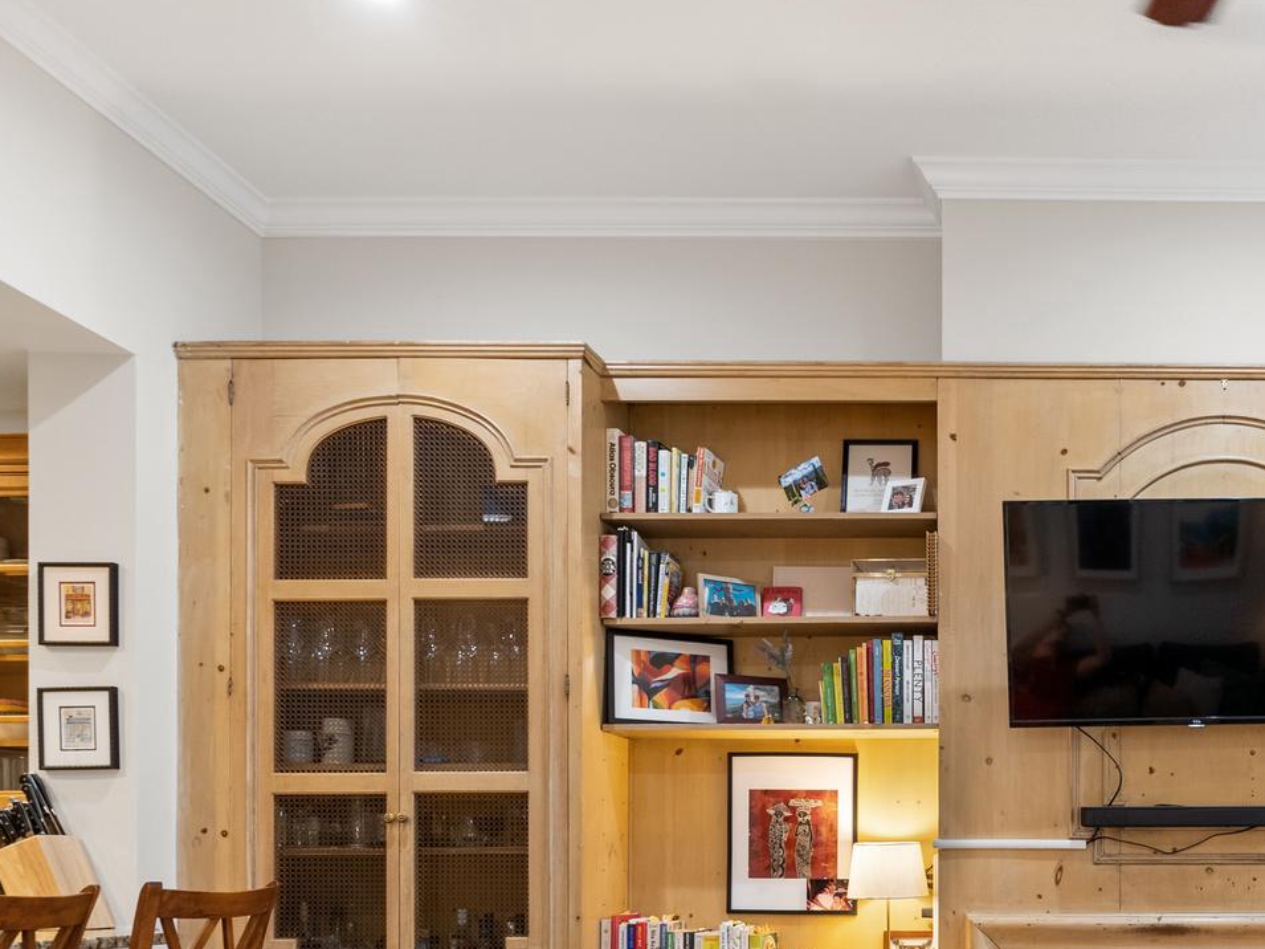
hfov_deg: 49.9
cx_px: 1114
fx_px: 1206
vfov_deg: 40.2
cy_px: 824
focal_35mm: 33
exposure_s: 1/25
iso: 800
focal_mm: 16
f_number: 4
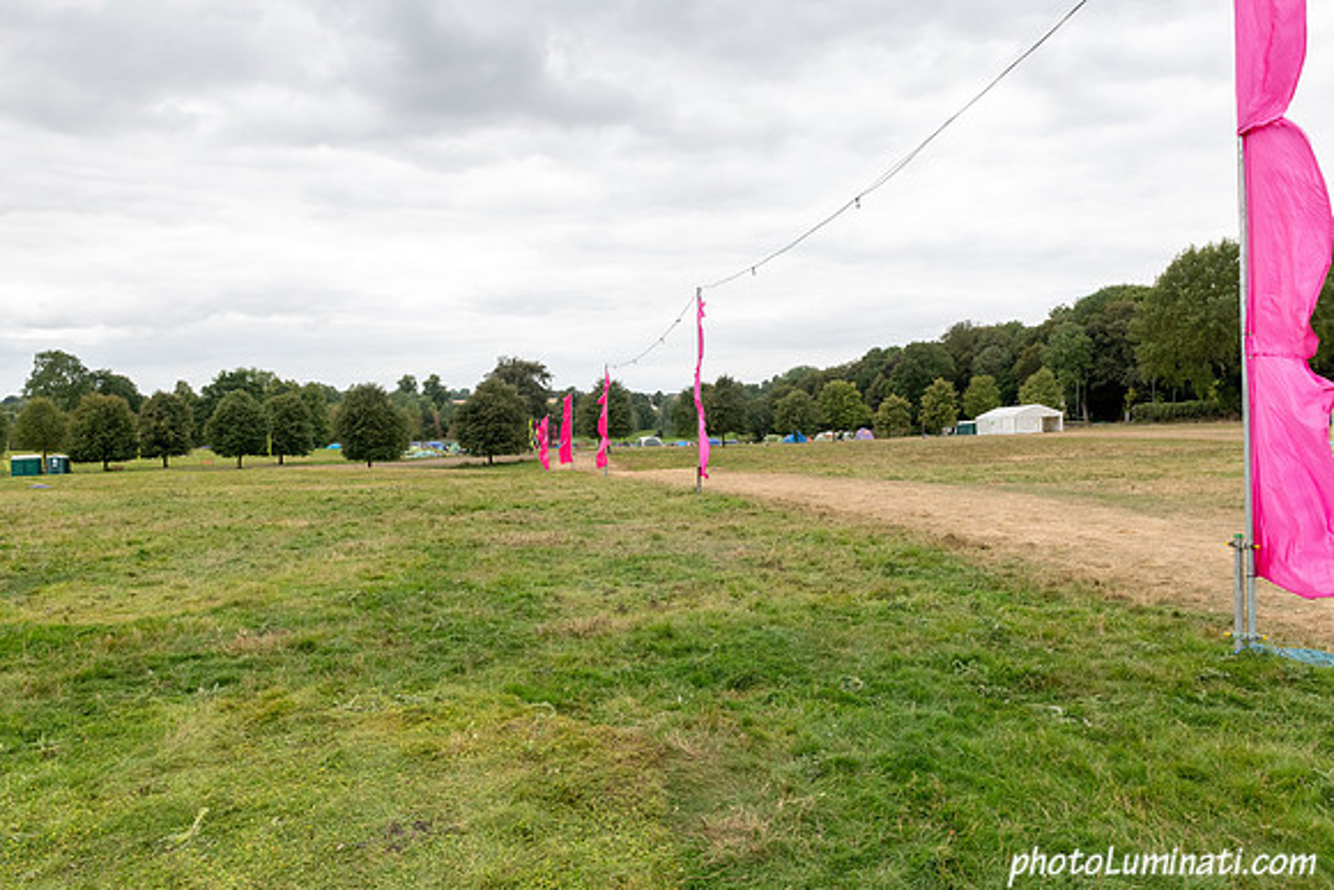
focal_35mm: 24
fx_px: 889
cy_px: 445
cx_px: 667
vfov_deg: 53.2
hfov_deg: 73.7
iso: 800
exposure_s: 1/250
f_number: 11
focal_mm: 24
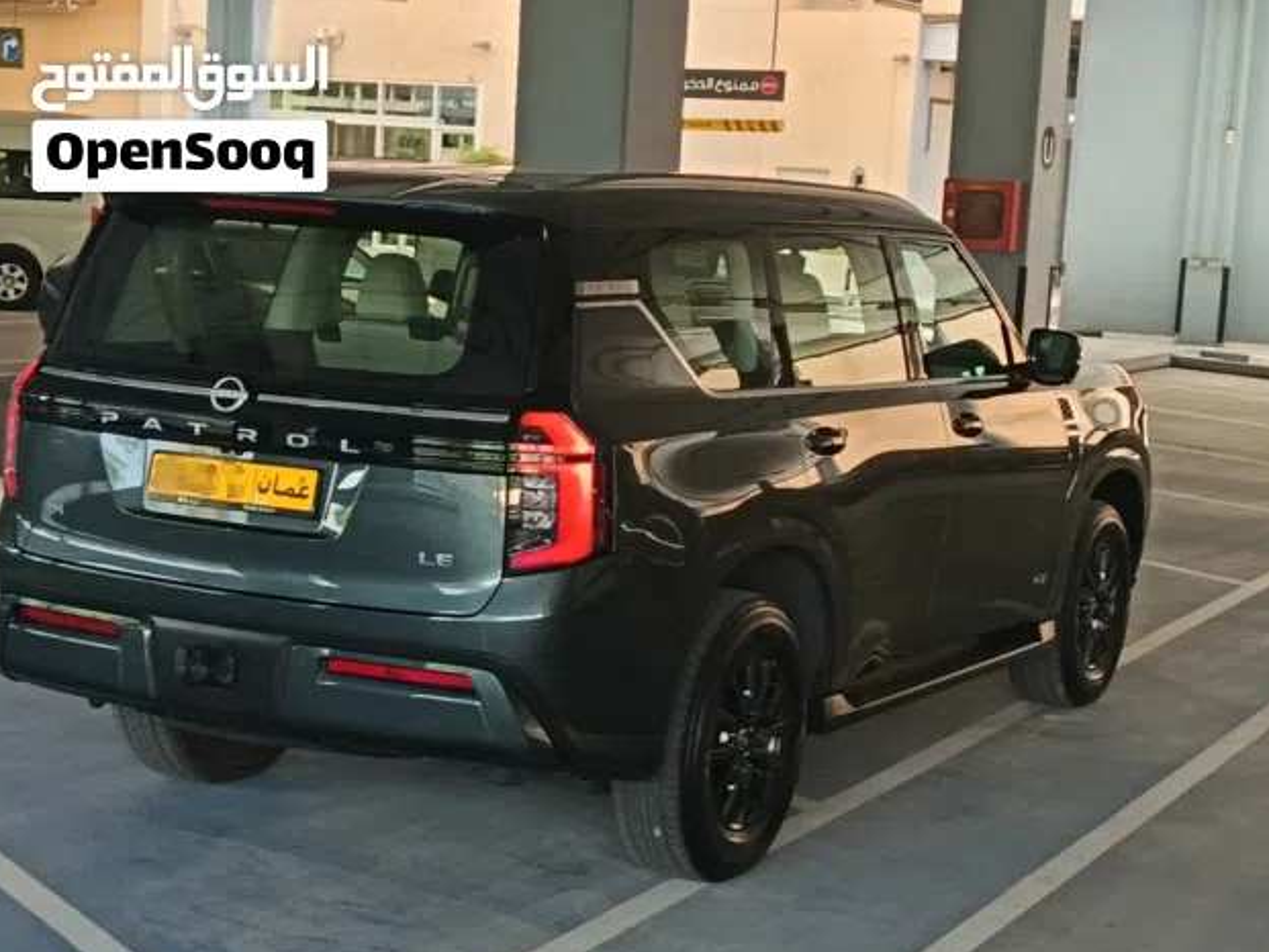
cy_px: 486
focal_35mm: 68
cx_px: 636
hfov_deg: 28.6
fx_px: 2493
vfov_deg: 21.6
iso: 345
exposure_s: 1/50
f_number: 1.75
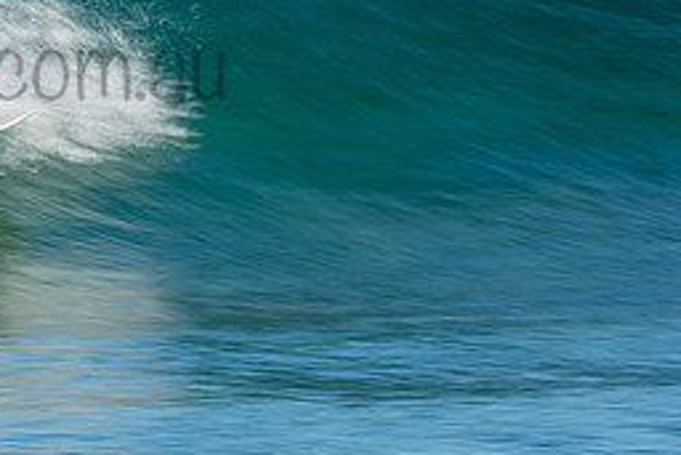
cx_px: -56
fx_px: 25702
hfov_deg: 1.5
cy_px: 39
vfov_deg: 1.0
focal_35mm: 1358
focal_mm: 400
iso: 100
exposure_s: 1/25
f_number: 22
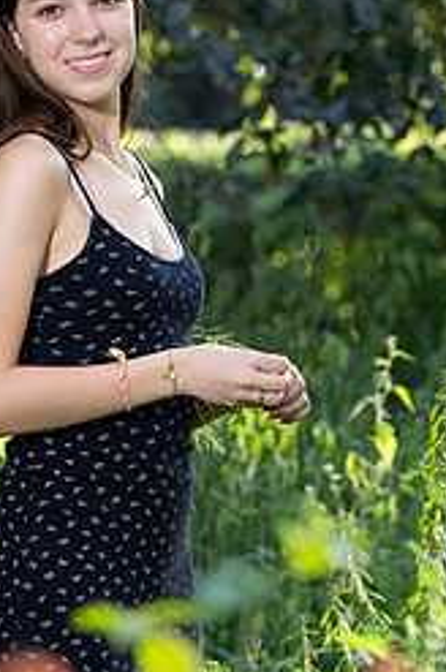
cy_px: 250
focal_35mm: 365
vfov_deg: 5.7
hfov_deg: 3.8
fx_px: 6801
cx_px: 60
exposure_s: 1/200
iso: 640
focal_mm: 200
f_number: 8
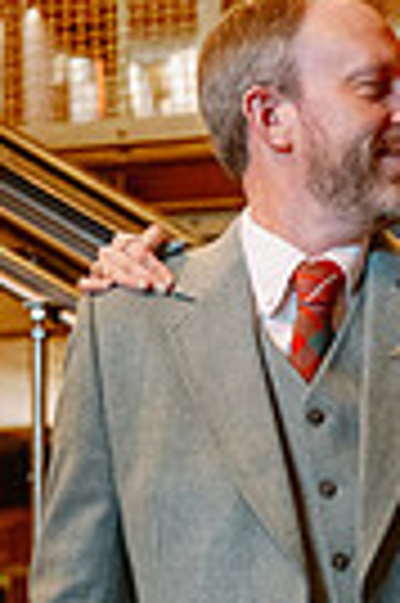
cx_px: 508
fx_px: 2974
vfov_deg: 11.4
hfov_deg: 7.6
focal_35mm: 178
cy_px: 675
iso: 5600
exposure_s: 1/160
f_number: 2.8
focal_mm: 53
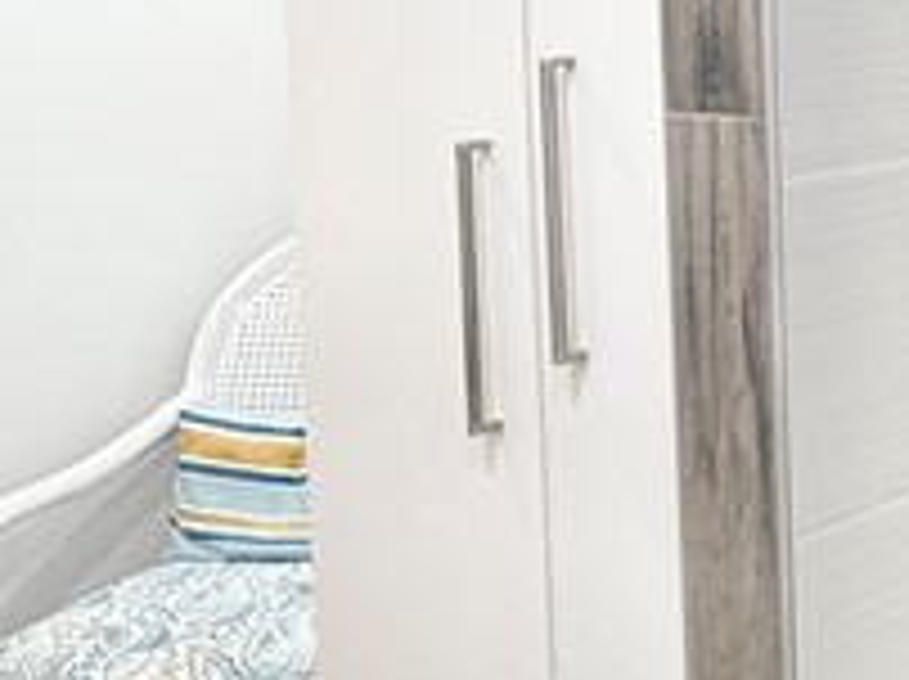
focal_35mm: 71
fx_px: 1862
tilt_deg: -2.7
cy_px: 36
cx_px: 1368
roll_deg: +0.5
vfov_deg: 20.2
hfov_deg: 22.5
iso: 250
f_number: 2.2
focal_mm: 2.22
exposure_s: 1/120
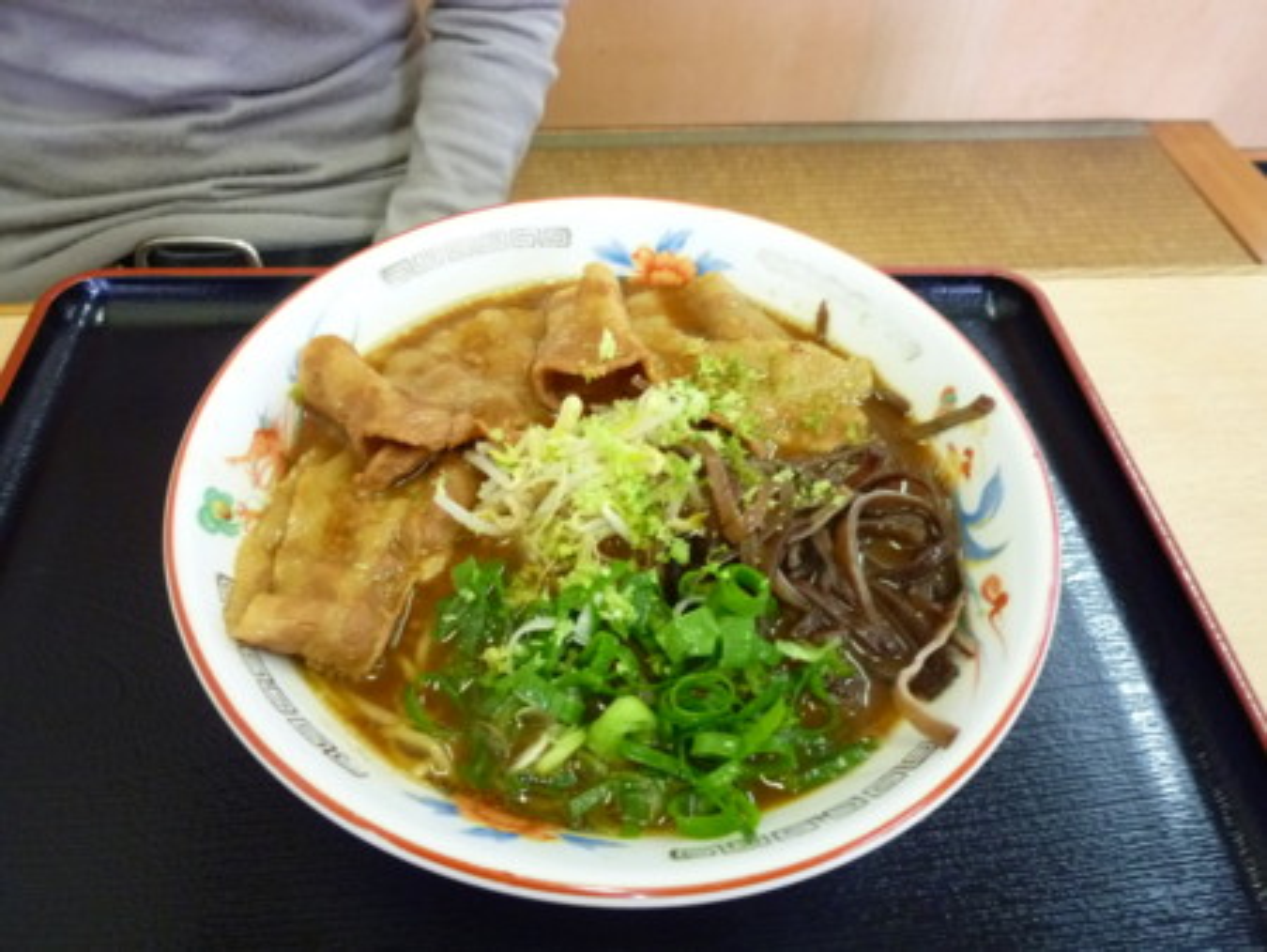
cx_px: 634
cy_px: 476
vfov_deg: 54.9
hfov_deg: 69.4
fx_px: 916
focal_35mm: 25
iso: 400
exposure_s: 1/15
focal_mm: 4.5
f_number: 2.8
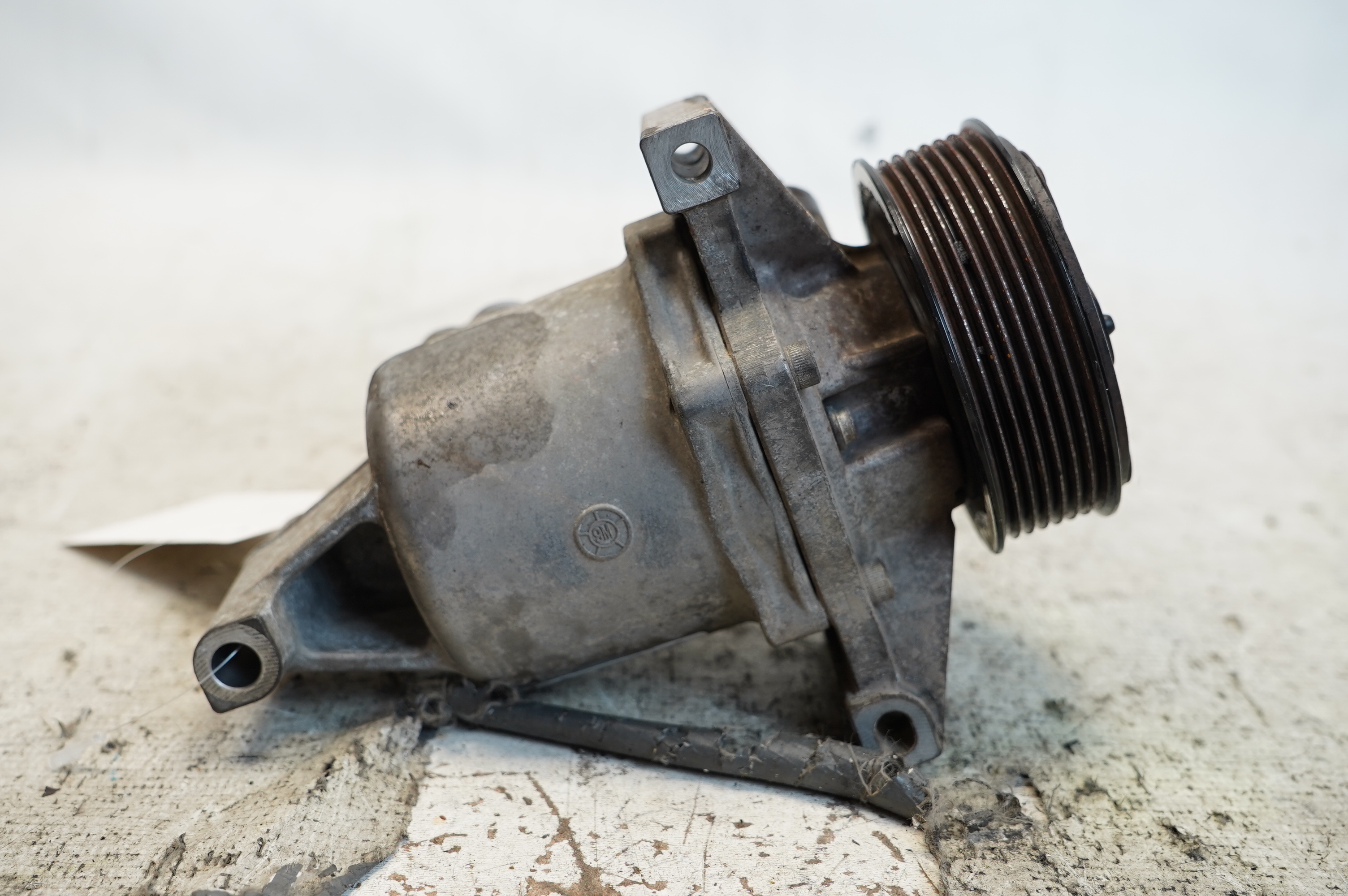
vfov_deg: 35.9
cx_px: 674
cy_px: 448
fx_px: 1384
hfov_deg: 51.9
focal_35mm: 37
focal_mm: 25
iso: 250
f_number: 4
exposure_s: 1/60
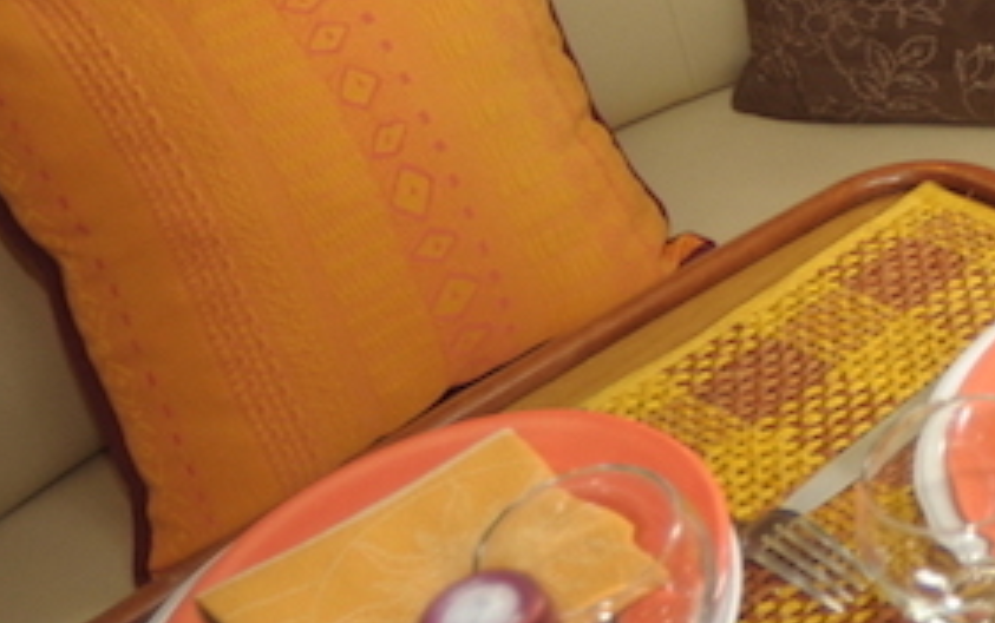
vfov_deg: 18.5
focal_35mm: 66
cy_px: -172
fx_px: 1791
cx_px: 1533
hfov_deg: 23.8
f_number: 2.8
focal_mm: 14
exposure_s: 1/160
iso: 400
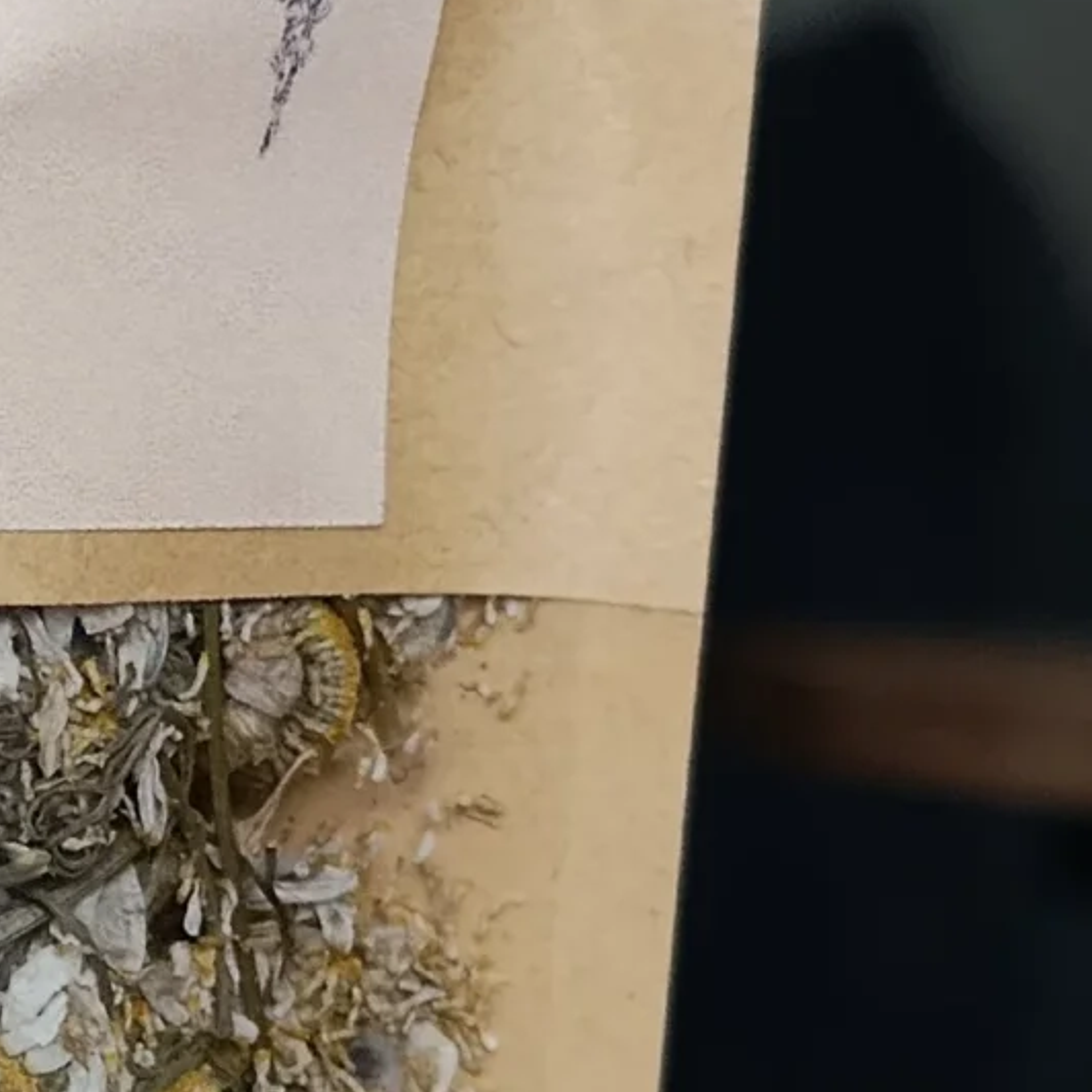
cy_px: 437
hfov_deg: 4.4
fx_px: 13991
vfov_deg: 4.5
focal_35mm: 392
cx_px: -624
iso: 306
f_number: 1.6
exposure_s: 1/120
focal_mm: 6.1
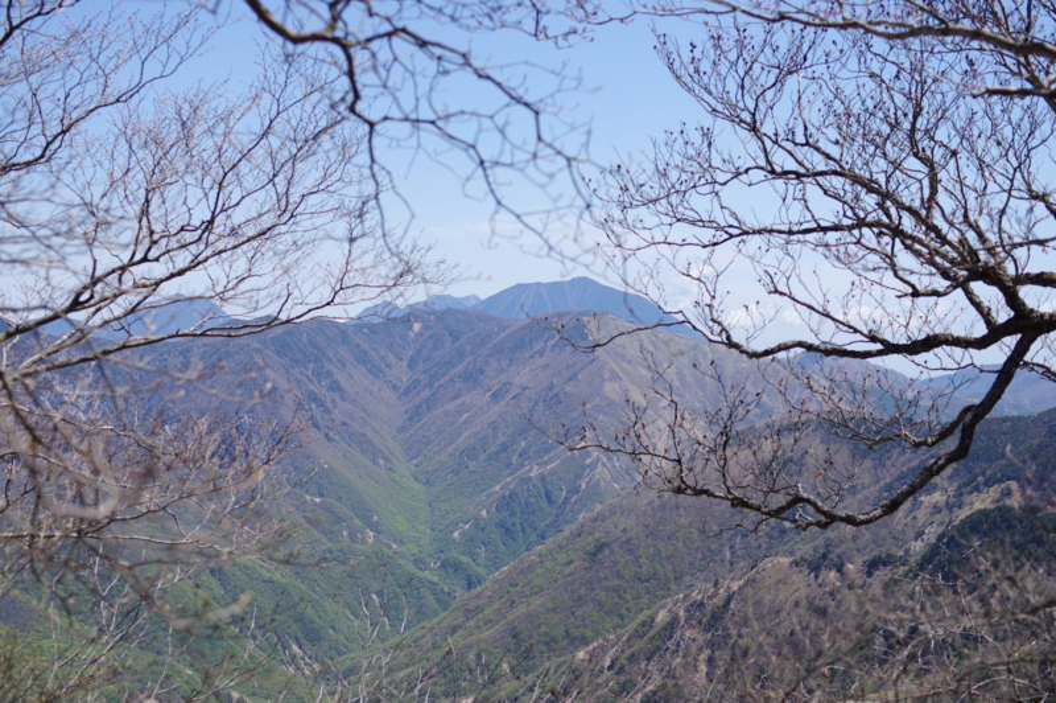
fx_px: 1524
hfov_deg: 38.2
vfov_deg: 25.9
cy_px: 352
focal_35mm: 52
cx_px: 528
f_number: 4
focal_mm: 35
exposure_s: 1/800
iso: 100
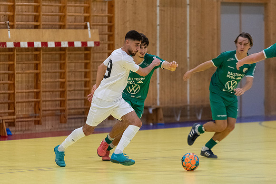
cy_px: 92
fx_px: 2431
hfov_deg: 6.5
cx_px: 138
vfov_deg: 4.3
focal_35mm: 317
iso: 3600
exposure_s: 1/640
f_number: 3.2
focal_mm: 200
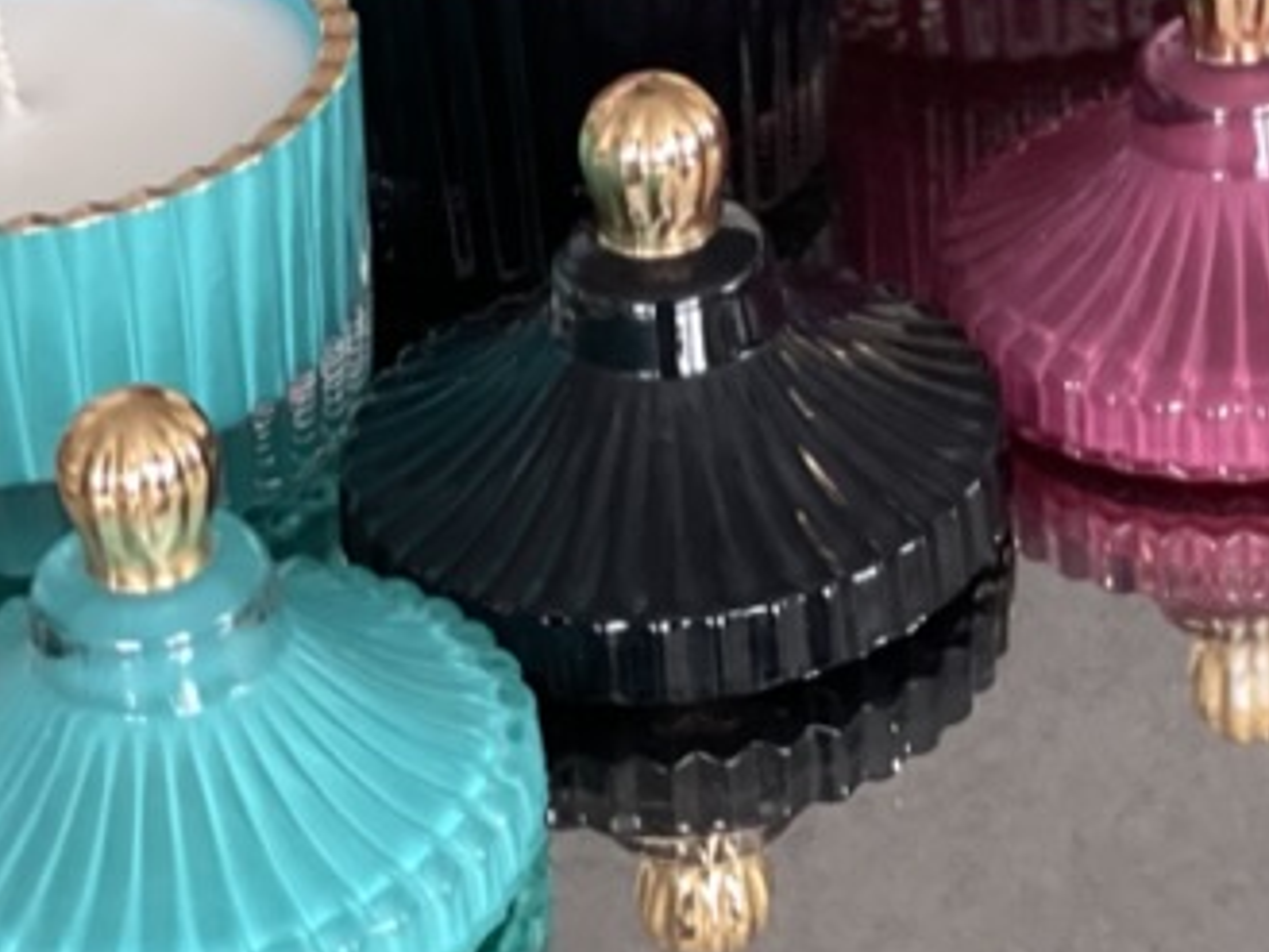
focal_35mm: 162
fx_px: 5941
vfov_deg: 9.0
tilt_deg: -26.8
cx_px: 1535
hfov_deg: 11.9
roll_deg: +0.0
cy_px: -357
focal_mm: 6
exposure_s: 1/120
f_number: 2
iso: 160
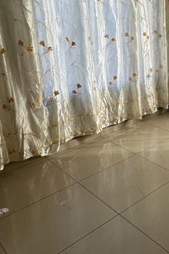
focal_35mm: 38
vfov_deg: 49.1
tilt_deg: -9.9
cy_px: 69
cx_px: 204
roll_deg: -0.7
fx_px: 268
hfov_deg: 29.8
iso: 40
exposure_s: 1/456
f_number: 2.2
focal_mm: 2.22
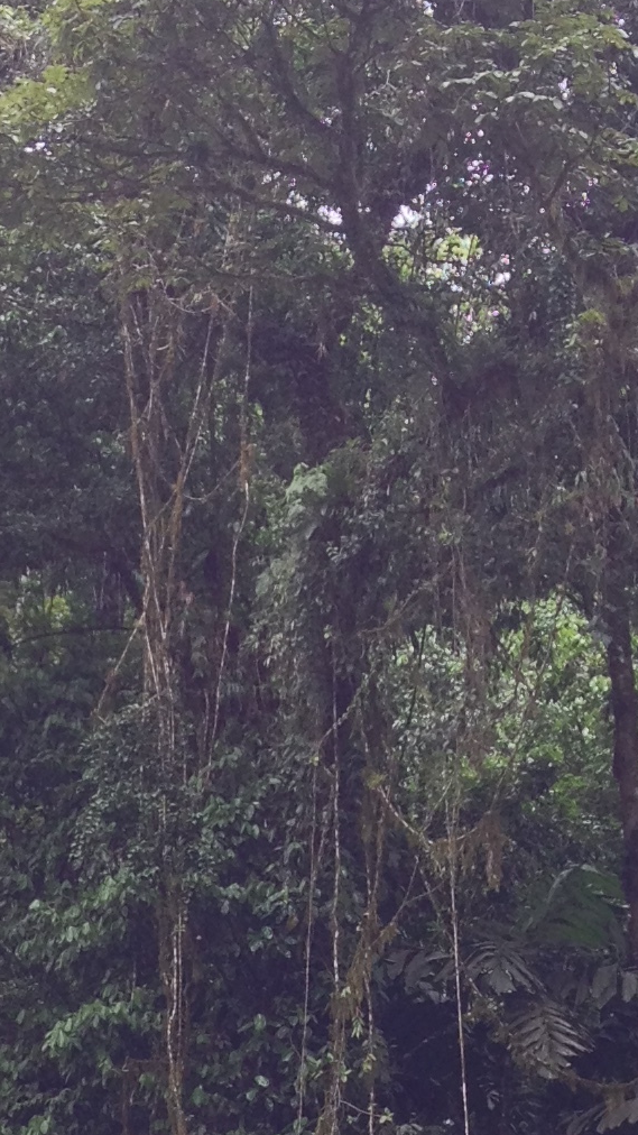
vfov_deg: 16.9
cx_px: 96
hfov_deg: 9.8
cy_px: 1259
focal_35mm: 123
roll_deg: +0.2
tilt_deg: +15.0
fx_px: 3700
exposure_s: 1/198
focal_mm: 4.28
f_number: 2.4
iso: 50
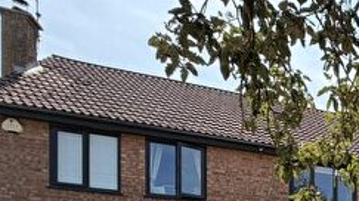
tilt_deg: +0.9
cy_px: 302
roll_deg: +0.6
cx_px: 461
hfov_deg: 34.1
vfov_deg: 22.2
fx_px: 418
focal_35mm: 44
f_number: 2.2
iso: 32
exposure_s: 1/770
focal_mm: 2.22
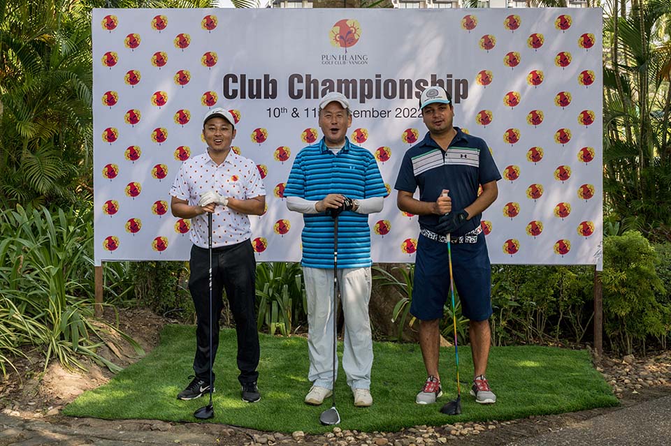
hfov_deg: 60.3
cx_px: 336
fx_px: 577
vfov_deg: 42.3
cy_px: 223
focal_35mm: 31
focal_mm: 31
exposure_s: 1/320
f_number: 7.1
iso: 400
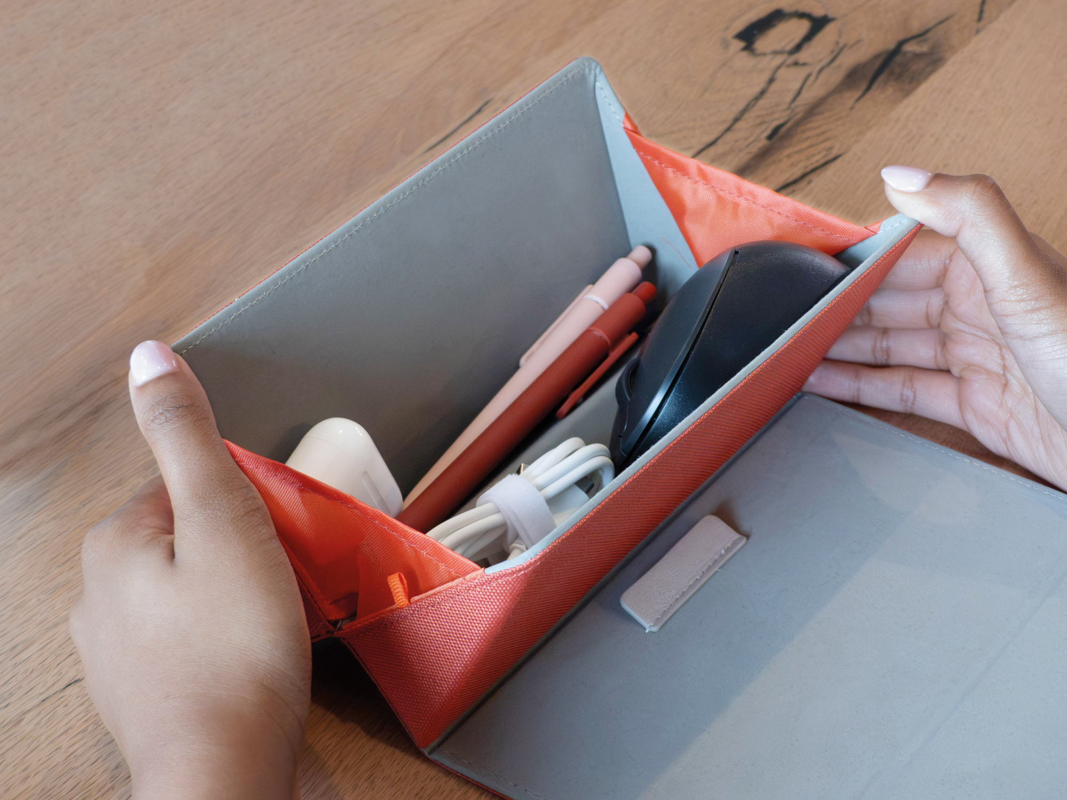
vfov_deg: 18.2
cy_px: 400
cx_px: 534
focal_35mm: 81
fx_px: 2497
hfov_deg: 24.1
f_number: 2.8
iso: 1250
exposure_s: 1/80
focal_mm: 14.5
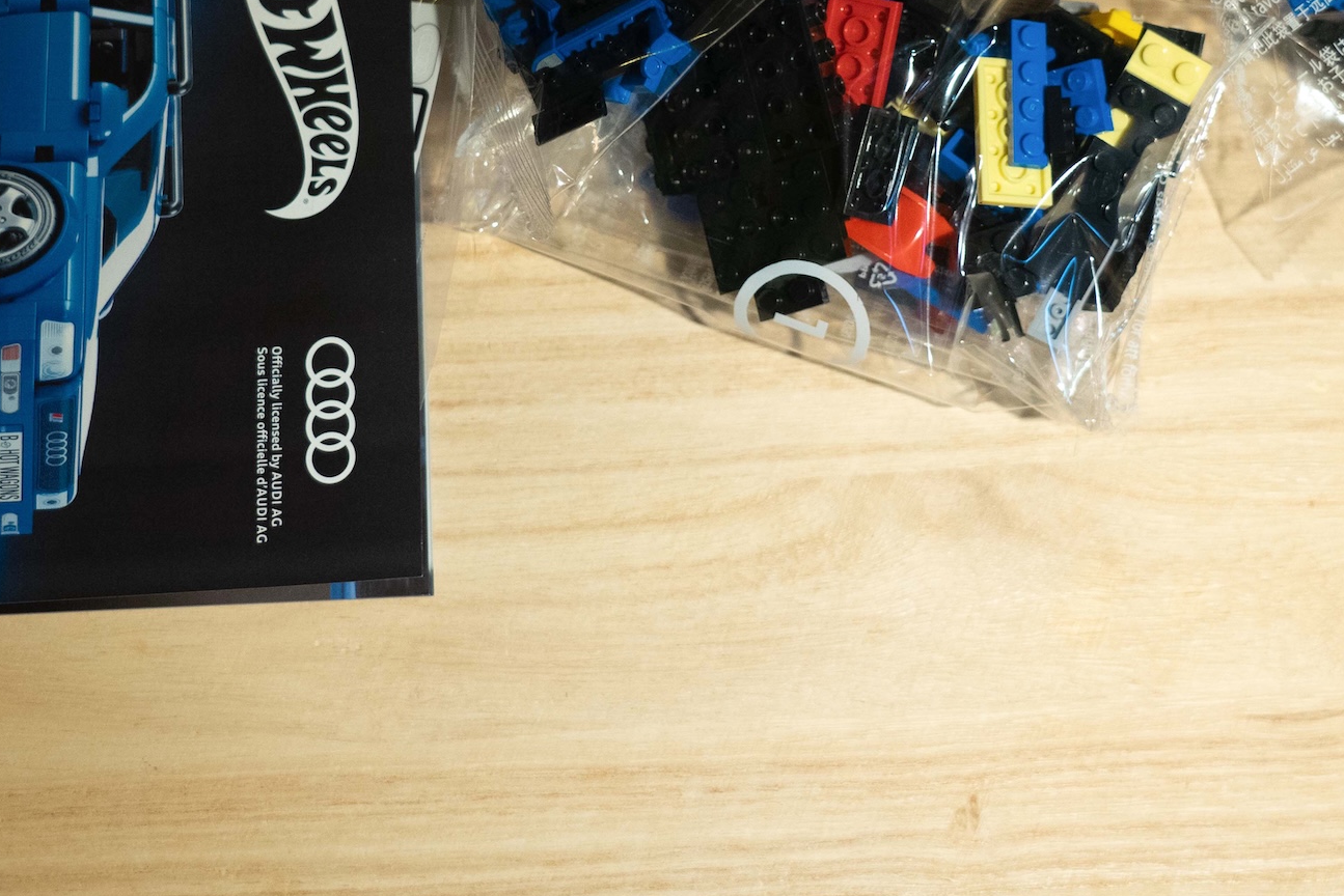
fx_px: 3174
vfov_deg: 15.9
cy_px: 83
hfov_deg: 23.9
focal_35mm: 85
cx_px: 715
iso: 1600
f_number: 4
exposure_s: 1/100
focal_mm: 43
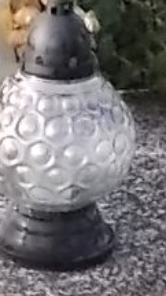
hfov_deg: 5.7
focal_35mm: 211
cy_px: 143
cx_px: -5
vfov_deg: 10.2
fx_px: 1650
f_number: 8
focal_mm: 4.6
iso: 400
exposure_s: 1/160
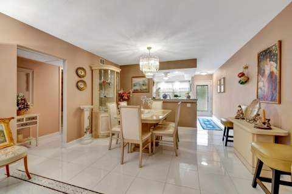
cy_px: 97
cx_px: 146
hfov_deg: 100.4
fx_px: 122
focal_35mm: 15
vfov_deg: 77.2
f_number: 8
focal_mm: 10
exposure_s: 1/15
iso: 2200
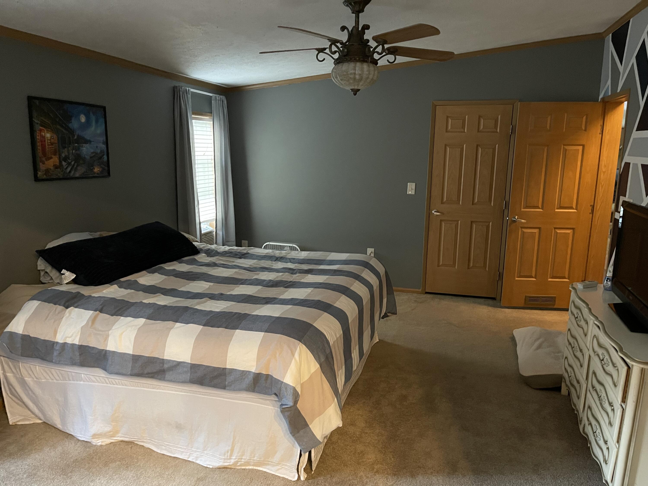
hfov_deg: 67.3
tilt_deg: -11.1
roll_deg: -0.8
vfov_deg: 53.1
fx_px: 487
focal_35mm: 26
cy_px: 243
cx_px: 324
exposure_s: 1/30
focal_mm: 5.1
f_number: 1.6
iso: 640
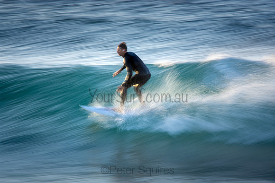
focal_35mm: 675
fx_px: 5157
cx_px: 138
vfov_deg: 2.0
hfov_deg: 3.1
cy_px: 92
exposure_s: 1/13
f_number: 22
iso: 100
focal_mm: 450
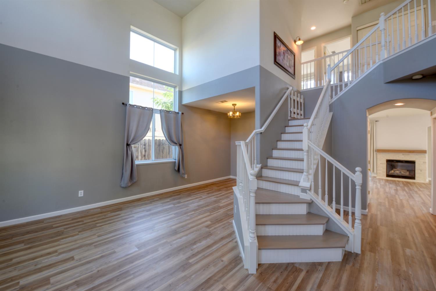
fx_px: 170
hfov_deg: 104.3
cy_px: 146
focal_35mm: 14
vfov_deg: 81.2
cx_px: 218
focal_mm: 14
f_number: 10
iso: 400
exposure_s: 1/10
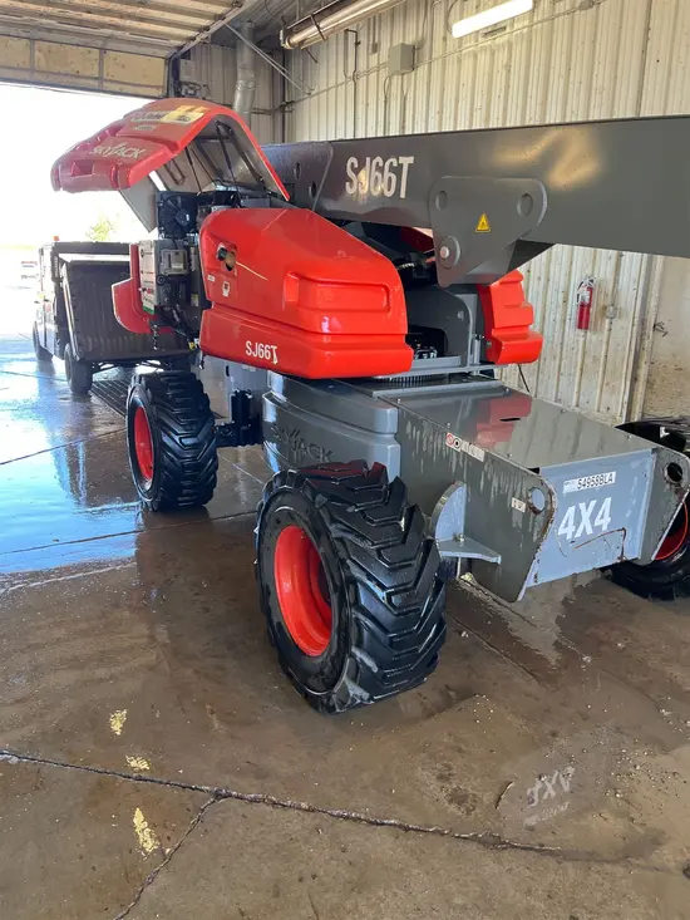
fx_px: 691
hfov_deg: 53.1
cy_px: 460
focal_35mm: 26
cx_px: 345
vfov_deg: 67.3
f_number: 1.6
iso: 125
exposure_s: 1/65
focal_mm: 5.1
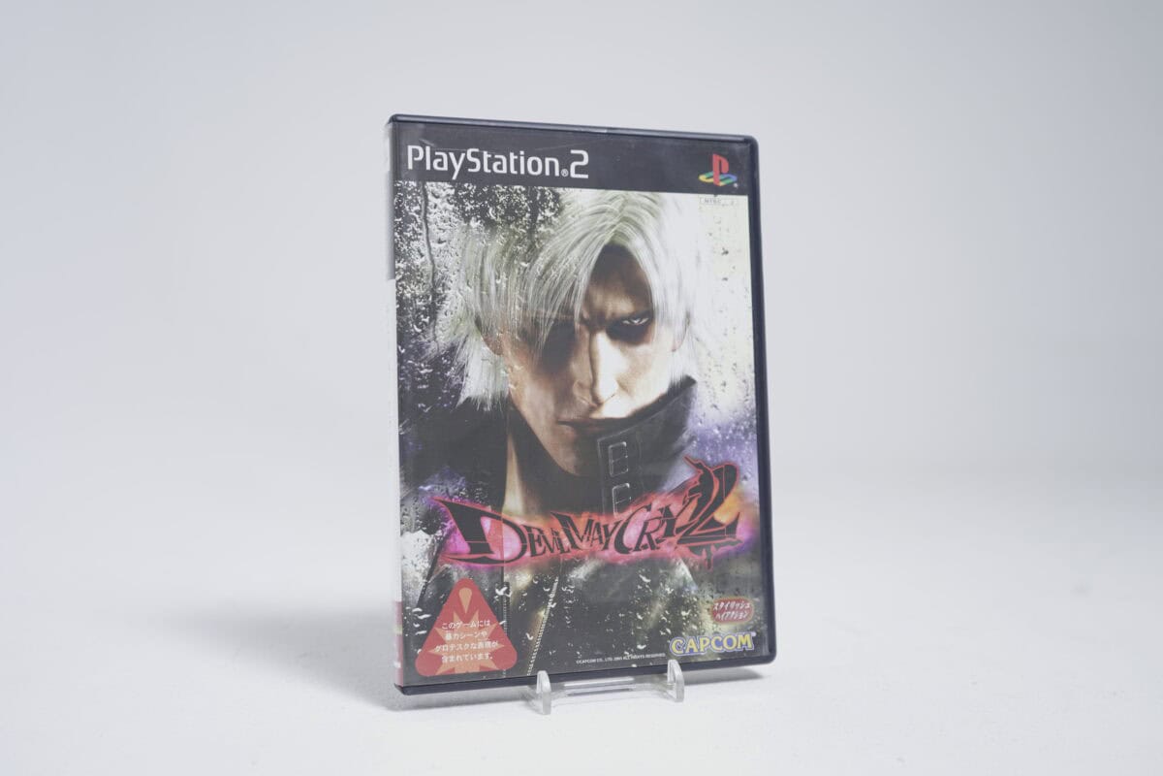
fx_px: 1163
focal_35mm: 36
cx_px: 582
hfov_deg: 53.1
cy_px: 388
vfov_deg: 36.9
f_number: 4.5
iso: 100
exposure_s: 1/6
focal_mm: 36
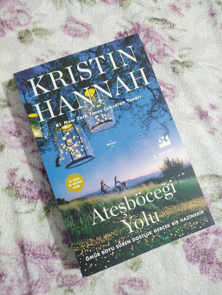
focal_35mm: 26
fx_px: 222
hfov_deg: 53.1
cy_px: 148
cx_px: 111
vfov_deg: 67.3
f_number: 1.8
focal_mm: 3.62
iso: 360
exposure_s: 1/20
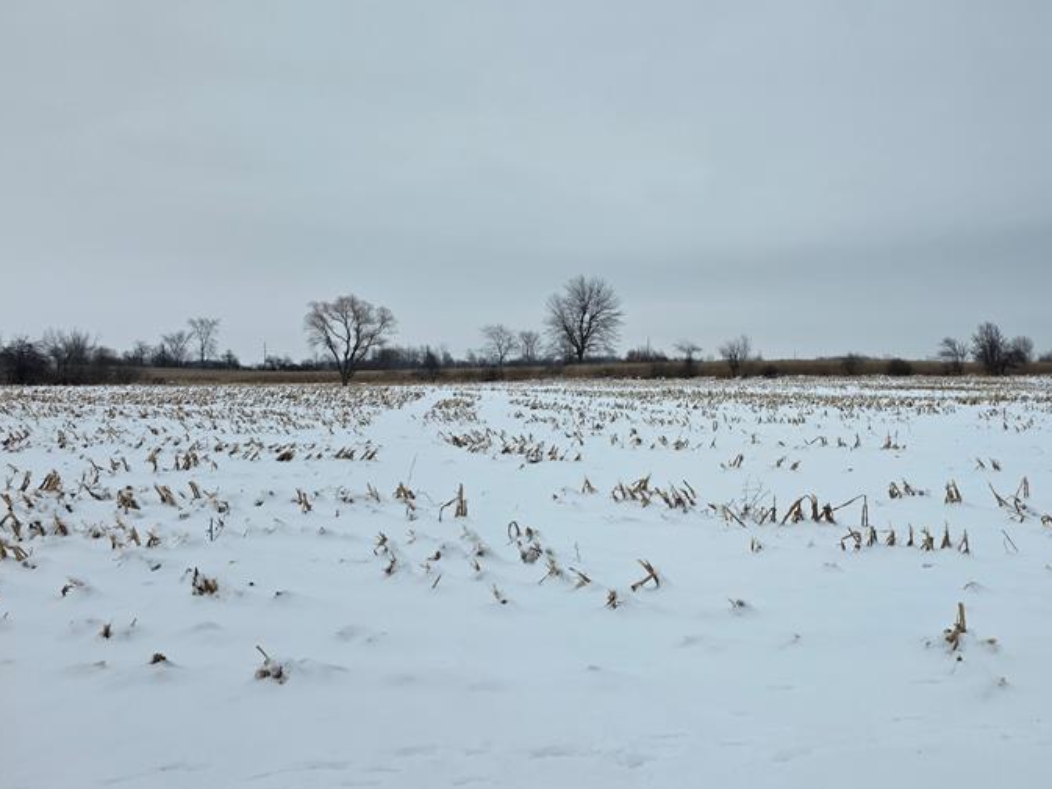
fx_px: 1064
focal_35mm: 35
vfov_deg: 40.7
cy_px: 386
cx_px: 716
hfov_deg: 51.5
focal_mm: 6.3
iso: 80
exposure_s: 1/5447
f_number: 1.7
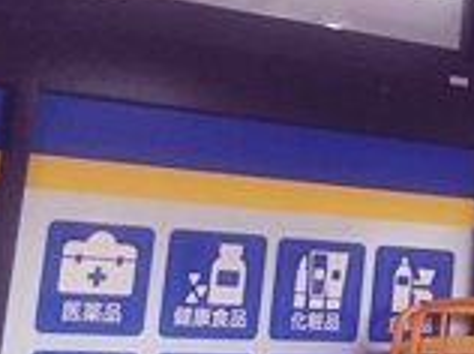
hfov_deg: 12.7
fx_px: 1805
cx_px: 1014
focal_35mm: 132
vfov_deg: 11.0
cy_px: -78
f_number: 2.2
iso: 38
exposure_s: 1/177
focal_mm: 3.46
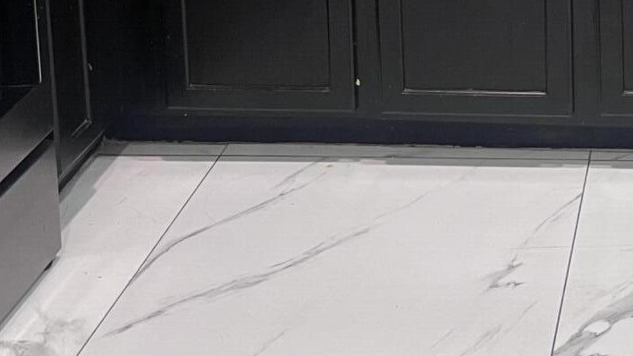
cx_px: 644
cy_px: -362
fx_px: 1343
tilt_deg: -8.5
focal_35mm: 80
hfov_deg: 25.2
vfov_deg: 13.0
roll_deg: +1.0
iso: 125
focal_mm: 5.7
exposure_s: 1/60
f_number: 1.5
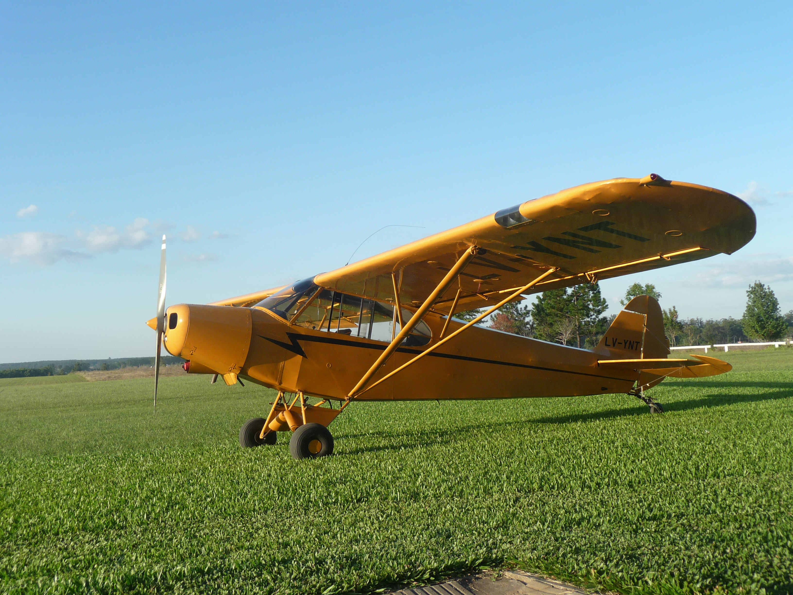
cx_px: 396
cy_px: 298
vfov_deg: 37.7
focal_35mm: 38
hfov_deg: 49.0
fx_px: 871
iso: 100
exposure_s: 1/400
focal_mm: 6.3
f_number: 3.8
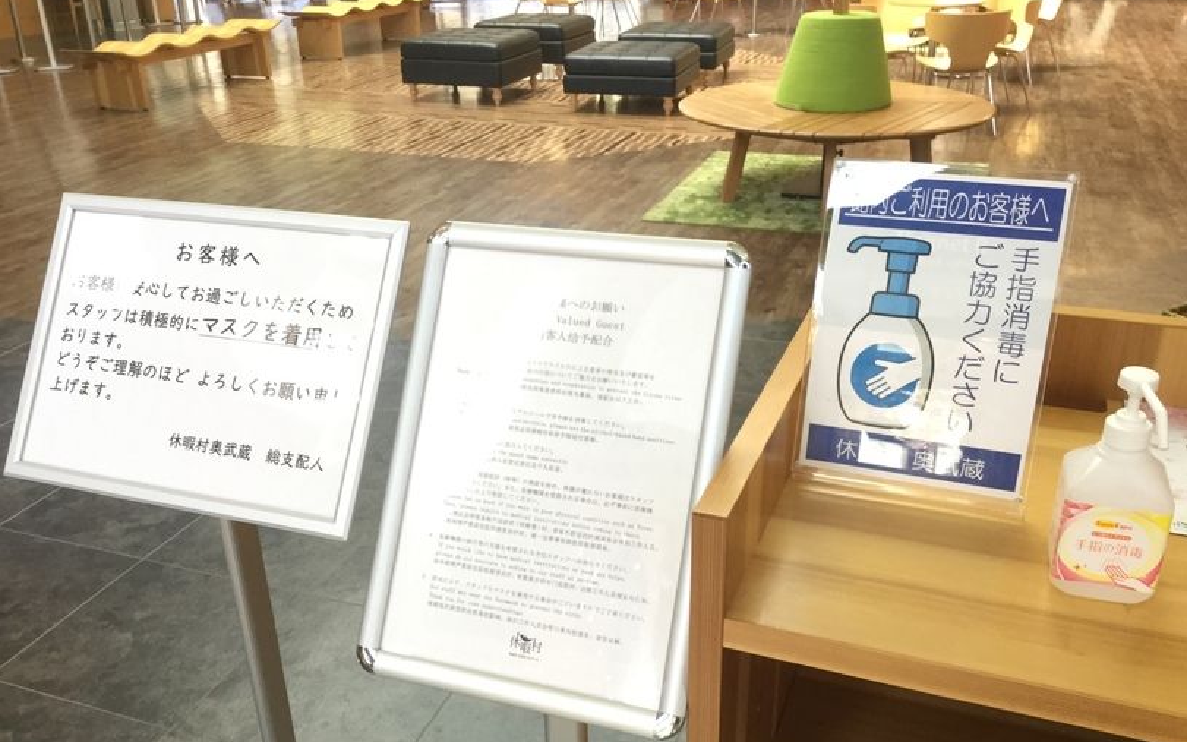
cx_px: 595
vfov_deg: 38.2
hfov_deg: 58.1
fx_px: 1068
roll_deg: +0.0
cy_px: 430
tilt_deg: -26.3
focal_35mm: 33
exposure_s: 1/30
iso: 40
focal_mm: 3.3
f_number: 2.4
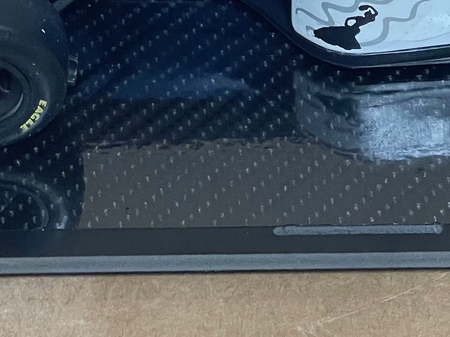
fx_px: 2210
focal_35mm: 170
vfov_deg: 8.6
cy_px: -94
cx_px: 332
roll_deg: +0.7
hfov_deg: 11.6
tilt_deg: -41.7
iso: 640
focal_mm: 6
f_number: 2
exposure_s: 1/50
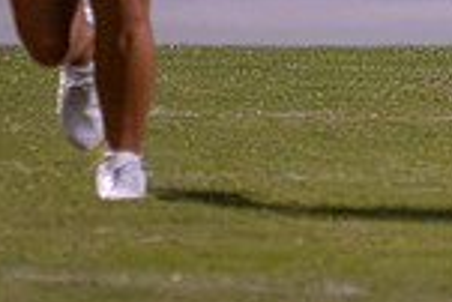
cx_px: 770
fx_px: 11047
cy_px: -293
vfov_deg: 1.6
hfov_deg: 2.3
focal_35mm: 879
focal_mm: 70
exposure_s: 1/500
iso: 3600
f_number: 2.8
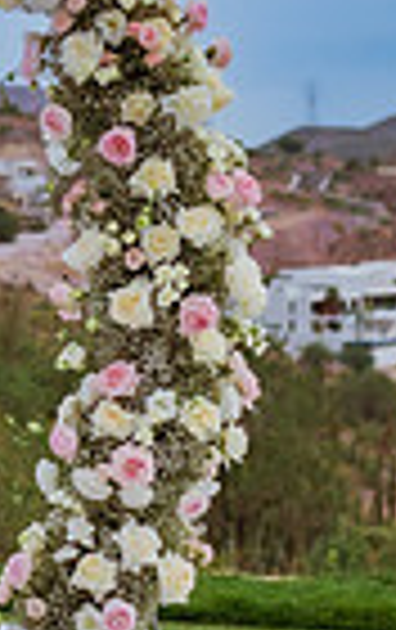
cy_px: 309
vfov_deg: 13.5
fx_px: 2666
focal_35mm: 155
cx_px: -558
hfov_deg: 7.9
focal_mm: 35
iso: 400
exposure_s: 1/800
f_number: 2
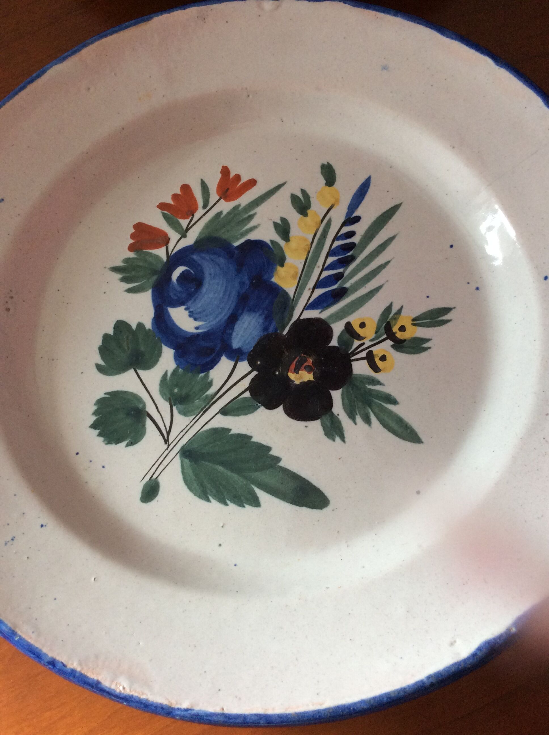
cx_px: 274
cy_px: 368
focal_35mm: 32
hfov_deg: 44.1
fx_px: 678
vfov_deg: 56.9
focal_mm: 3.3
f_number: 2.4
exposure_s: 1/25
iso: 80
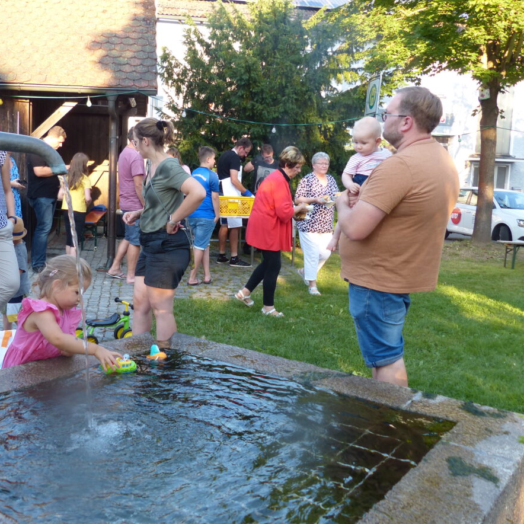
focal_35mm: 36
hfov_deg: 45.8
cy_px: 259
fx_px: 617
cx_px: 205
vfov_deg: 46.0
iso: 100
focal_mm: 5.5
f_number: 2.8
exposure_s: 1/160
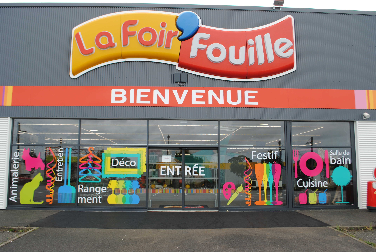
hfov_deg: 61.9
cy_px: 126
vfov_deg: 43.7
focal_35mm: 30
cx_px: 188
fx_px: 314
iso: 100
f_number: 6.3
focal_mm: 20
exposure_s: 1/160
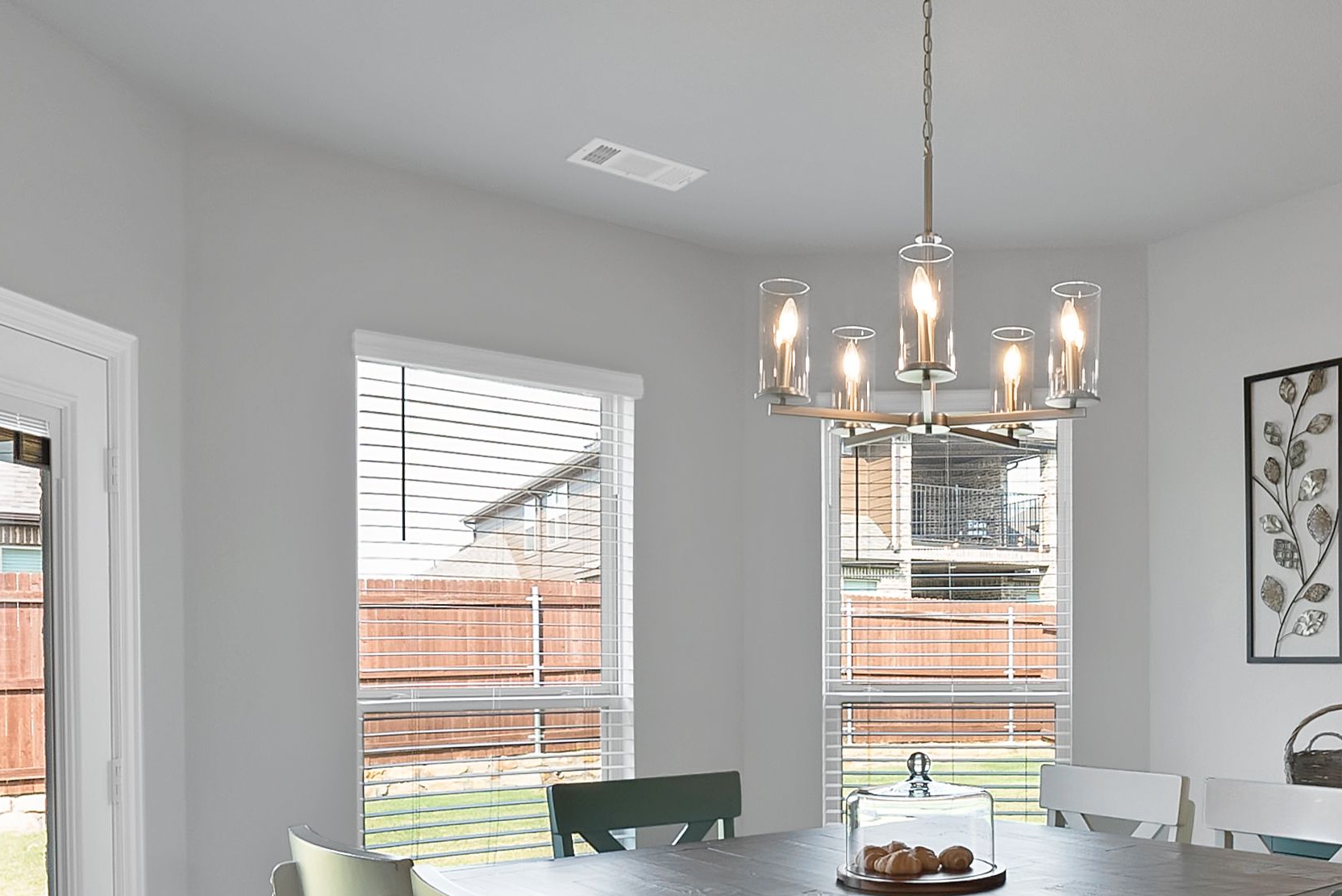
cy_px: 694
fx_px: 1119
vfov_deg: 42.0
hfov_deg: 59.6
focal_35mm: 30
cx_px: 950
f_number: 9
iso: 640
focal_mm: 12
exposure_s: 1/10
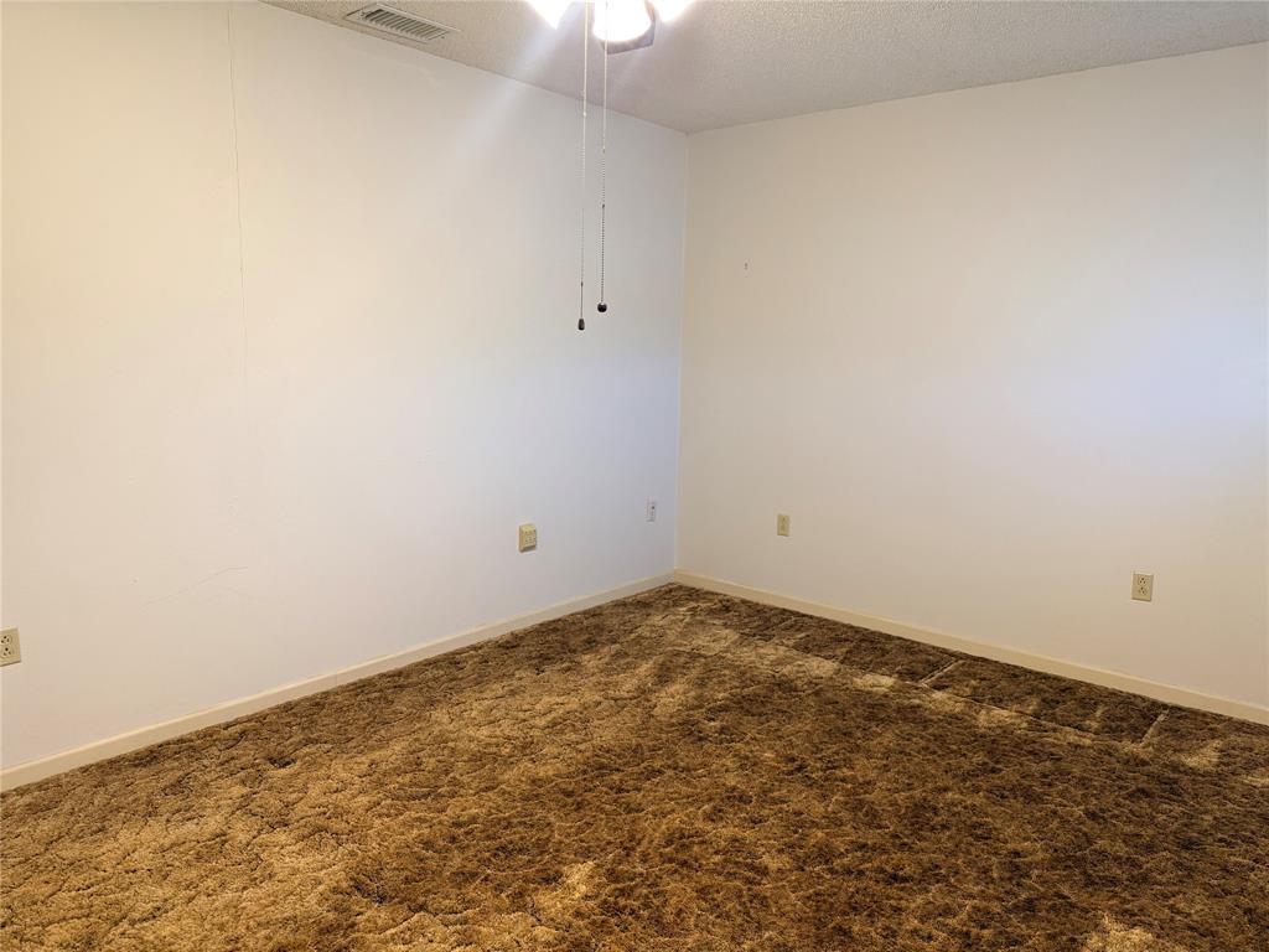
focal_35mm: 24
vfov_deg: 56.8
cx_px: 634
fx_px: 880
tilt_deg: -9.2
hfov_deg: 71.6
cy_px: 476
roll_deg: -1.6
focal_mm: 6.76
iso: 200
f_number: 1.78
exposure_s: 1/60
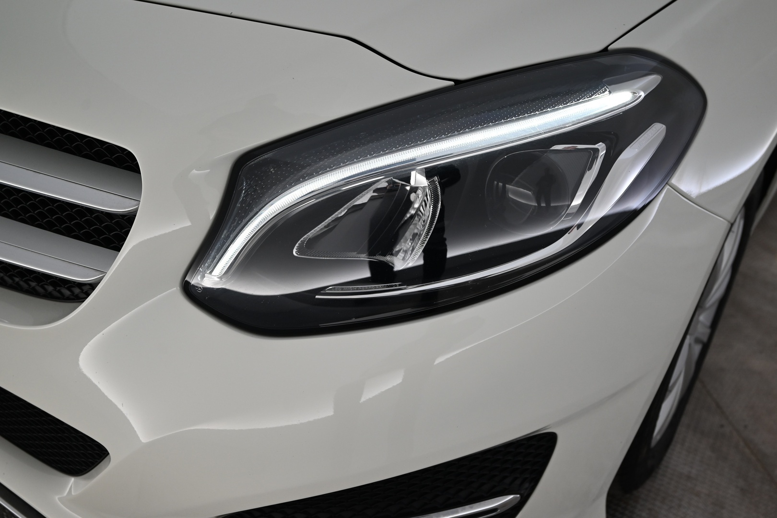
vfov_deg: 45.0
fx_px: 626
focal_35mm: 29
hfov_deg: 63.7
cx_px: 388
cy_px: 259
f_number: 4.5
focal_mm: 29
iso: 800
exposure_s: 1/125
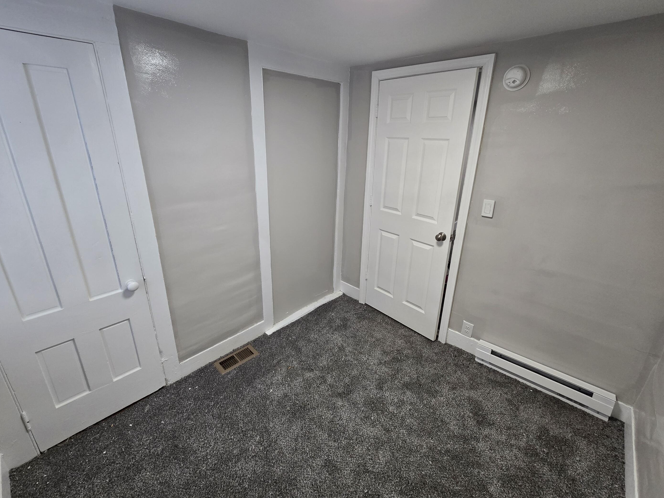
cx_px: 327
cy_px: 230
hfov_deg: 102.1
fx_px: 269
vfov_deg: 85.5
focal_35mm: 14
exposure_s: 1/60
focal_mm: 2.2
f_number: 2.2
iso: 200
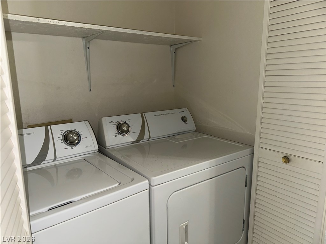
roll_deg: +0.5
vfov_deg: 56.8
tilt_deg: -10.5
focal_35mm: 24
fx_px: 226
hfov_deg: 71.6
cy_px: 122
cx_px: 163
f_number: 1.78
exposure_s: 1/40
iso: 64
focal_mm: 6.86
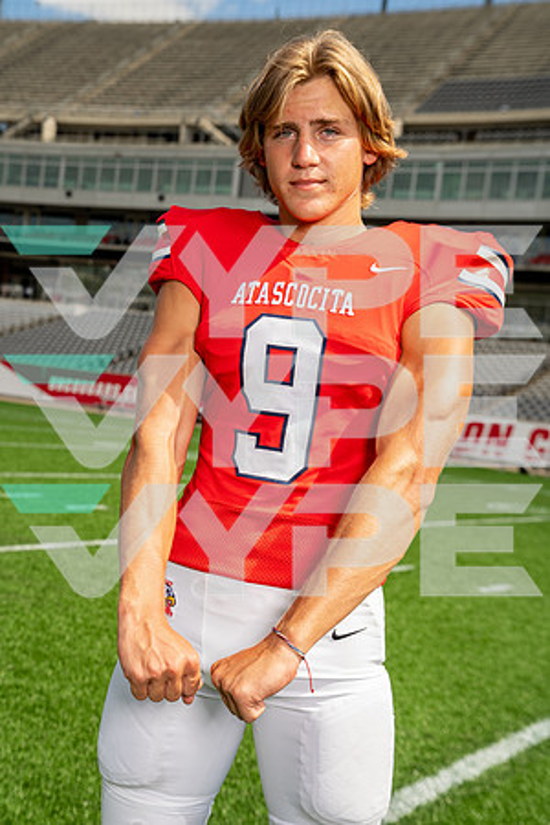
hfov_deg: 27.0
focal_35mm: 50
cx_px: 275
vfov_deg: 39.6
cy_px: 412
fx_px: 1146
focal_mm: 50
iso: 100
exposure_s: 1/320
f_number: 5
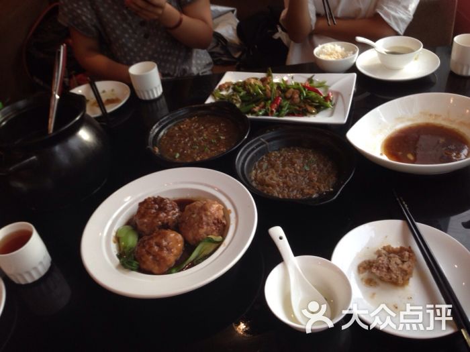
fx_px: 448
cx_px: 235
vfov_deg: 42.9
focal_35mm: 33
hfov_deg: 55.4
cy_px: 176
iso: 80
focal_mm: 4.12
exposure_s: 1/20
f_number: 2.4
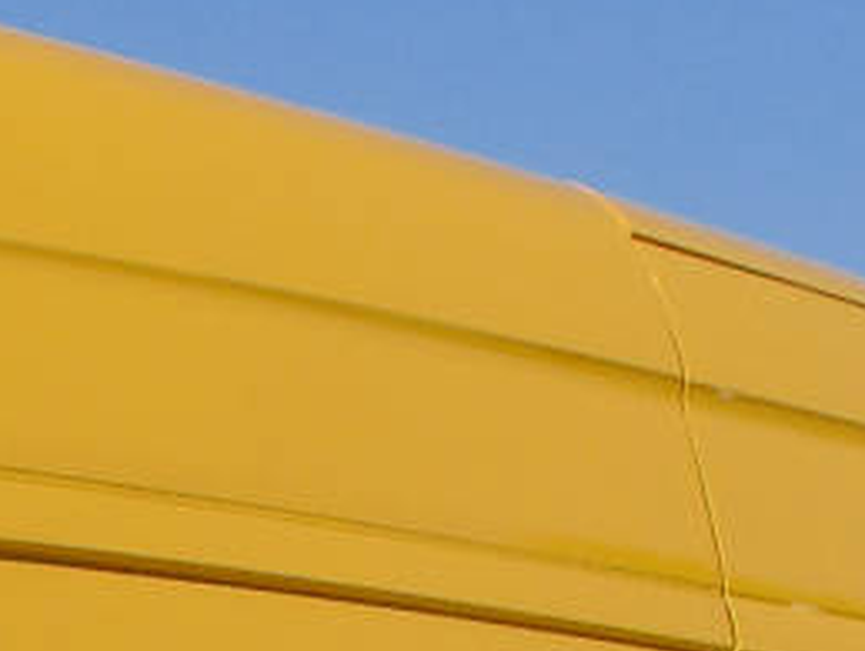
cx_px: -304
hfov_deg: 7.5
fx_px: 6481
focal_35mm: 259
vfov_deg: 5.6
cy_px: 1506
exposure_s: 1/320
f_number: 8.7
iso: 80
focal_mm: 7.6
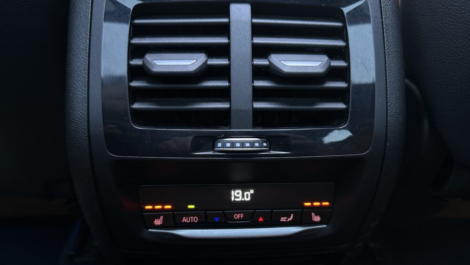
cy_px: 162
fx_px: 336
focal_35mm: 27
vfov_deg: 42.6
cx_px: 240
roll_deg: -1.6
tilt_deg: -32.3
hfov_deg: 69.9
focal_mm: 6.86
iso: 320
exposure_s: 1/57
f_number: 1.78
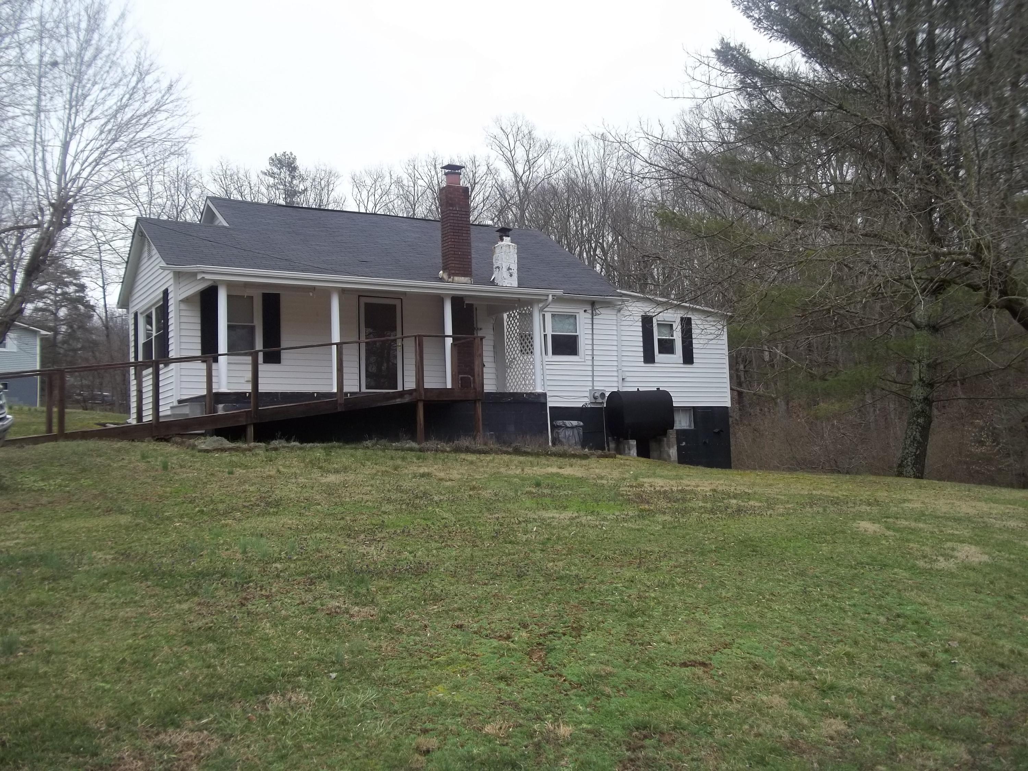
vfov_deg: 44.2
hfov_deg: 56.8
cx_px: 514
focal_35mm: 32
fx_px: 950
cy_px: 386
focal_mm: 5.7
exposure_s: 1/250
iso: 64
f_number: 2.9
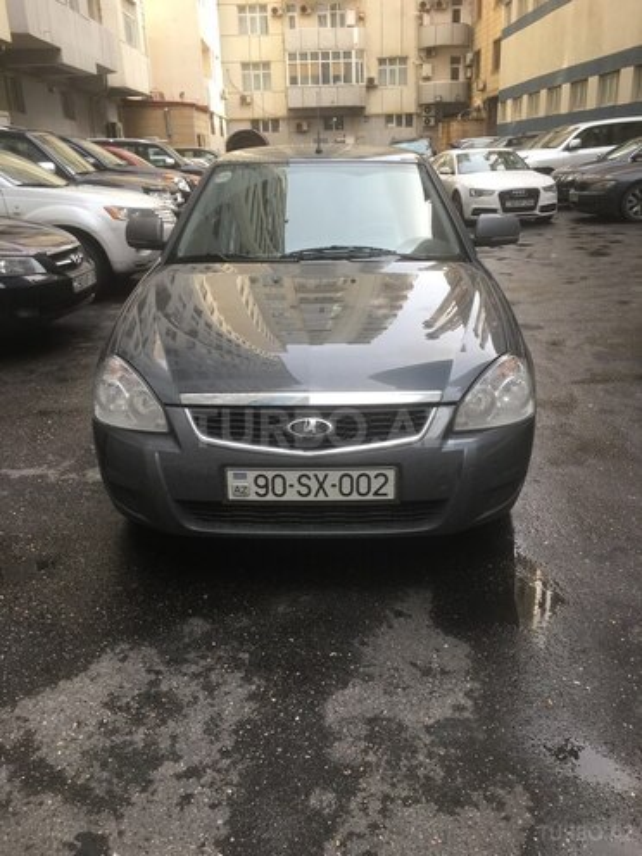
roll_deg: +2.1
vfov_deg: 61.7
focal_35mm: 29
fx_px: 717
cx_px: 321
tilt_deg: -21.0
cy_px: 428
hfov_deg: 48.2
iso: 25
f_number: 2.2
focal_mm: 4.15
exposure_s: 1/128
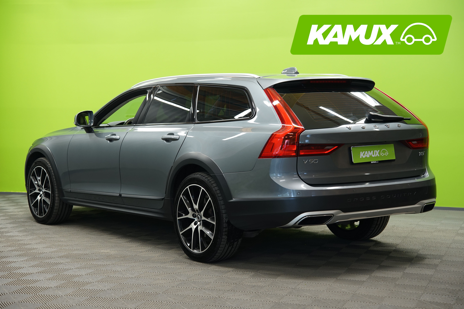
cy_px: 154
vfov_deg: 20.6
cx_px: 232
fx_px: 851
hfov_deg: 30.5
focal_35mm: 66
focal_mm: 66
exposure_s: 1/20
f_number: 4.5
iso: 500
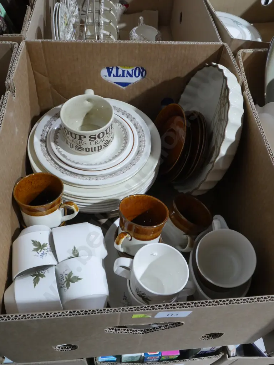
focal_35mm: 30
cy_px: 182
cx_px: 137
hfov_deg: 46.8
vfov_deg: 60.0
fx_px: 317
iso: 3200
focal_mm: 15
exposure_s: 1/50
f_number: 9
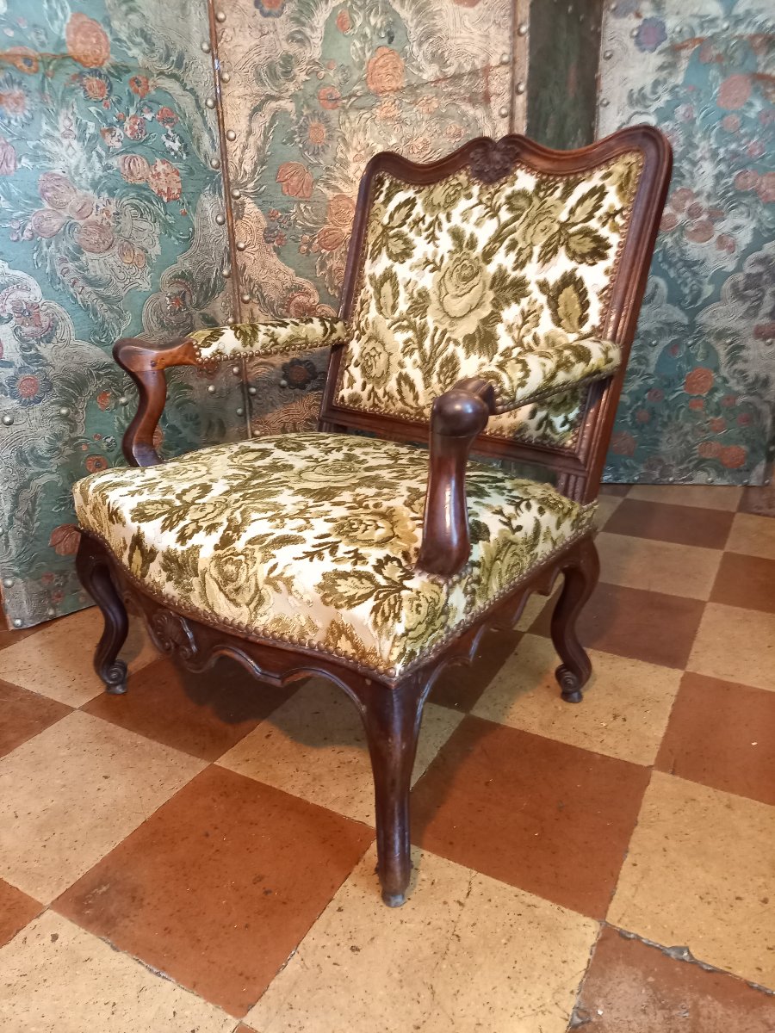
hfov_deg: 54.9
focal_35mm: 25
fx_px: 746
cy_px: 516
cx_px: 388
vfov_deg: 69.4
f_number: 1.8
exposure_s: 1/20
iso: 1000
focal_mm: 4.65
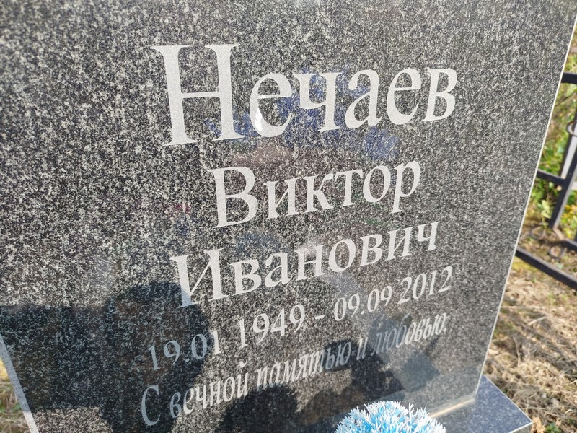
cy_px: 216
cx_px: 288
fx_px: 400
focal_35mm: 24
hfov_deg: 71.6
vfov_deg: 56.8
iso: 50
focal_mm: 5.31
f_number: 1.7
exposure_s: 1/273
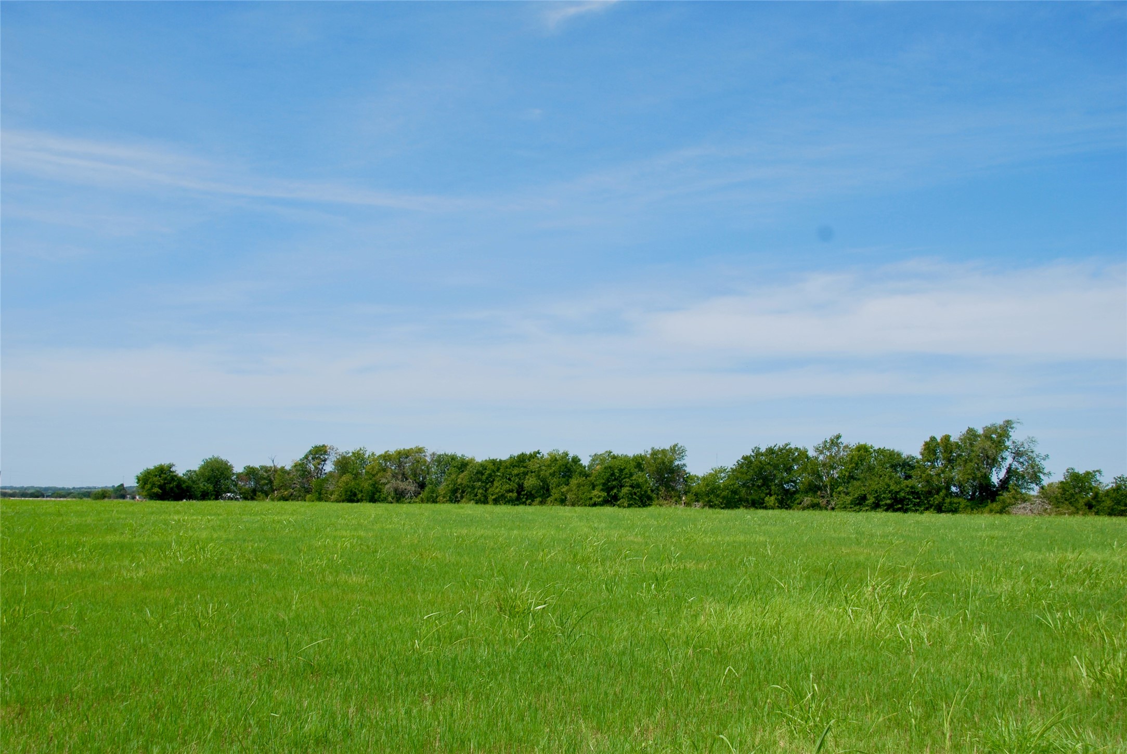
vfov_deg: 30.9
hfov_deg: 44.9
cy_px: 377
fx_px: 1363
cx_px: 564
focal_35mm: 44
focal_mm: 29
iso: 100
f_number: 9
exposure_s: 1/320
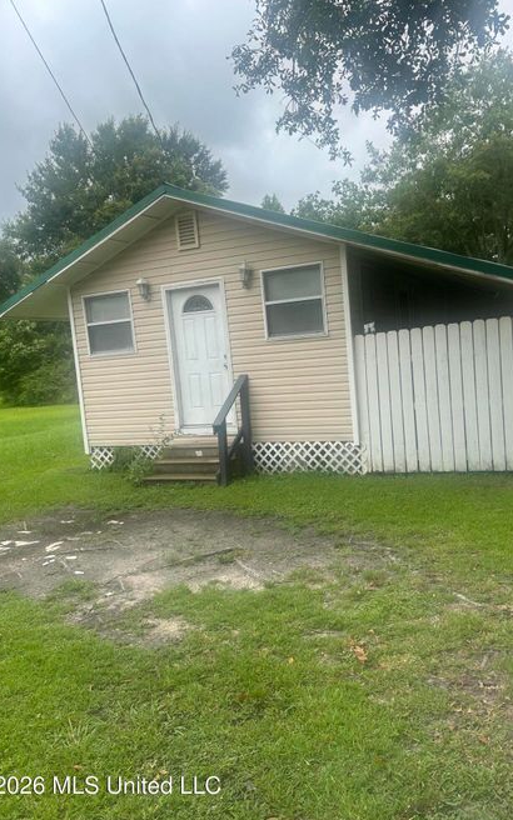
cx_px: 287
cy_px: 407
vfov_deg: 66.5
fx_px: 626
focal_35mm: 28
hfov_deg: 44.5
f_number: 1.5
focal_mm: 5.7
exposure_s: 1/1972
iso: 50
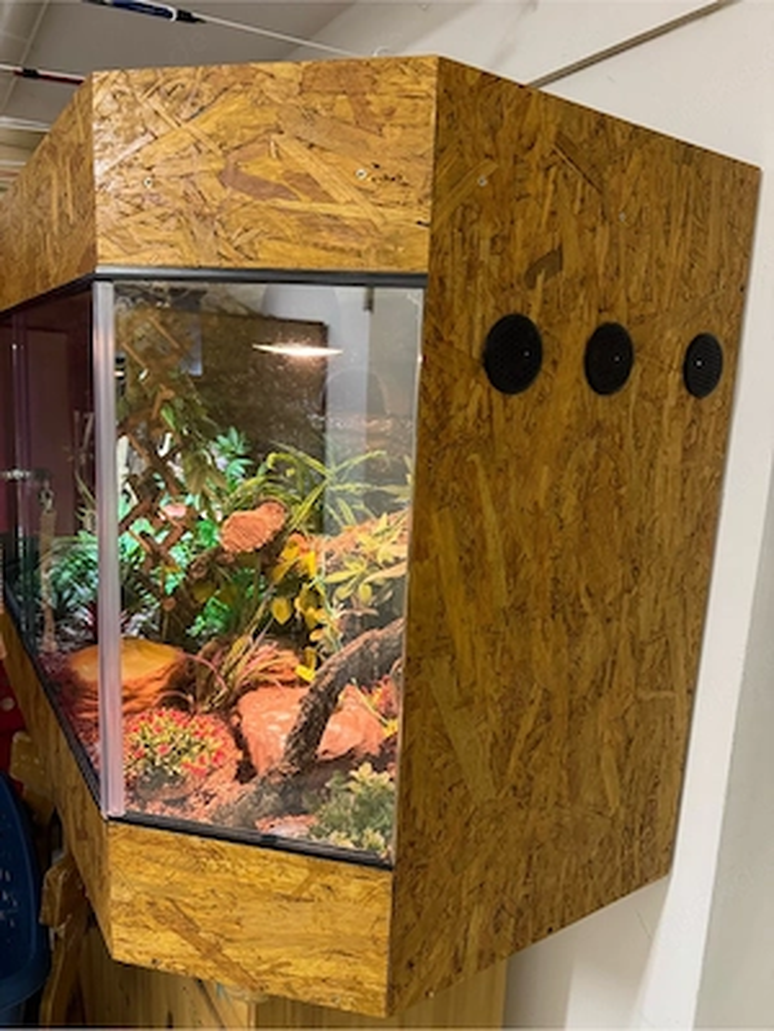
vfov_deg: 71.6
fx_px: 716
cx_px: 387
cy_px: 516
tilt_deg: -10.4
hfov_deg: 56.8
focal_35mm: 24
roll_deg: -1.9
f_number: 1.78
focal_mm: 6.76
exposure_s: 1/50
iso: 320
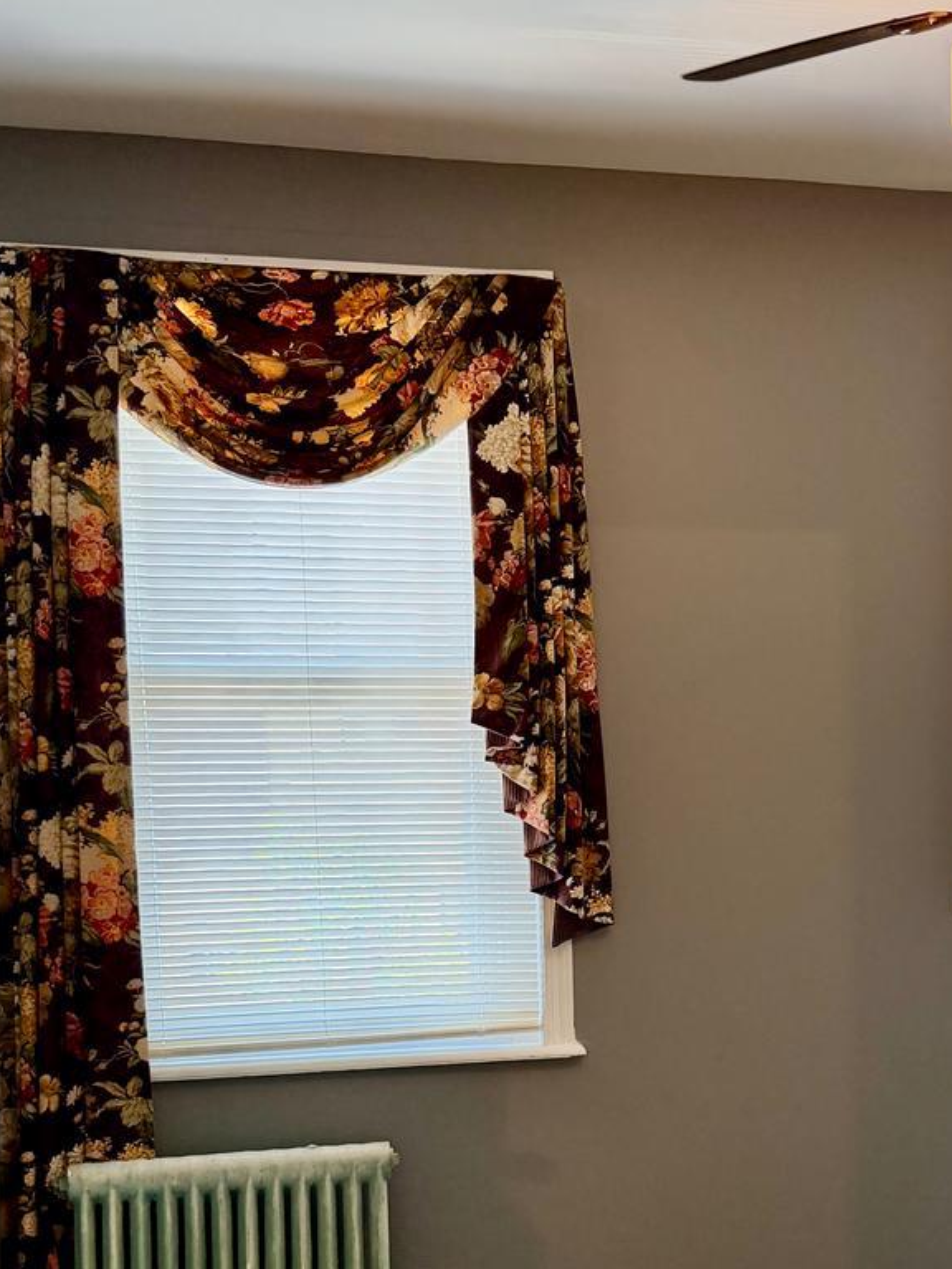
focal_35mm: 48
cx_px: 762
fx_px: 1760
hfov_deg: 29.6
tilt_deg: -6.3
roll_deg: +0.7
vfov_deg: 38.9
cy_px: 912
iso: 200
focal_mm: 6.76
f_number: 1.78
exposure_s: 1/120
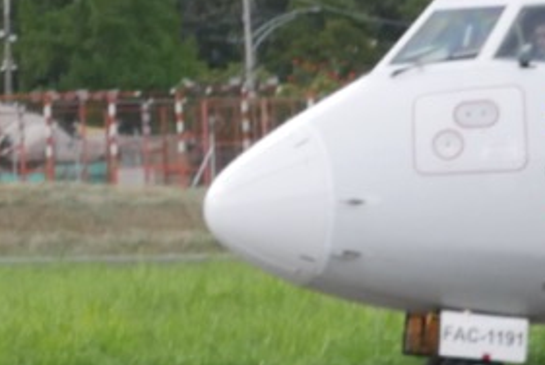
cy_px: 735
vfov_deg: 2.9
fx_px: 7062
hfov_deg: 4.3
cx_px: 1604
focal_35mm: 466
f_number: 6.3
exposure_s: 1/250
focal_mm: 35
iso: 400
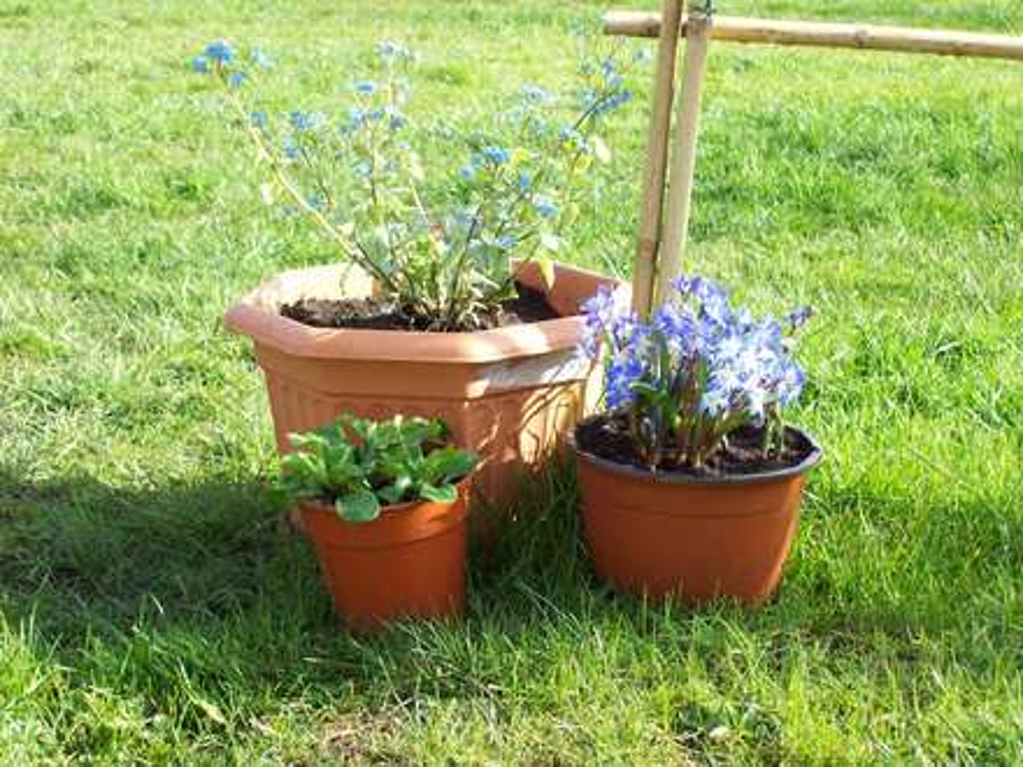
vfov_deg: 17.0
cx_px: 512
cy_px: 384
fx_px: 2571
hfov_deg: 22.5
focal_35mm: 87
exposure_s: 1/151
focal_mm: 14.3
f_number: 4.3
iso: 80
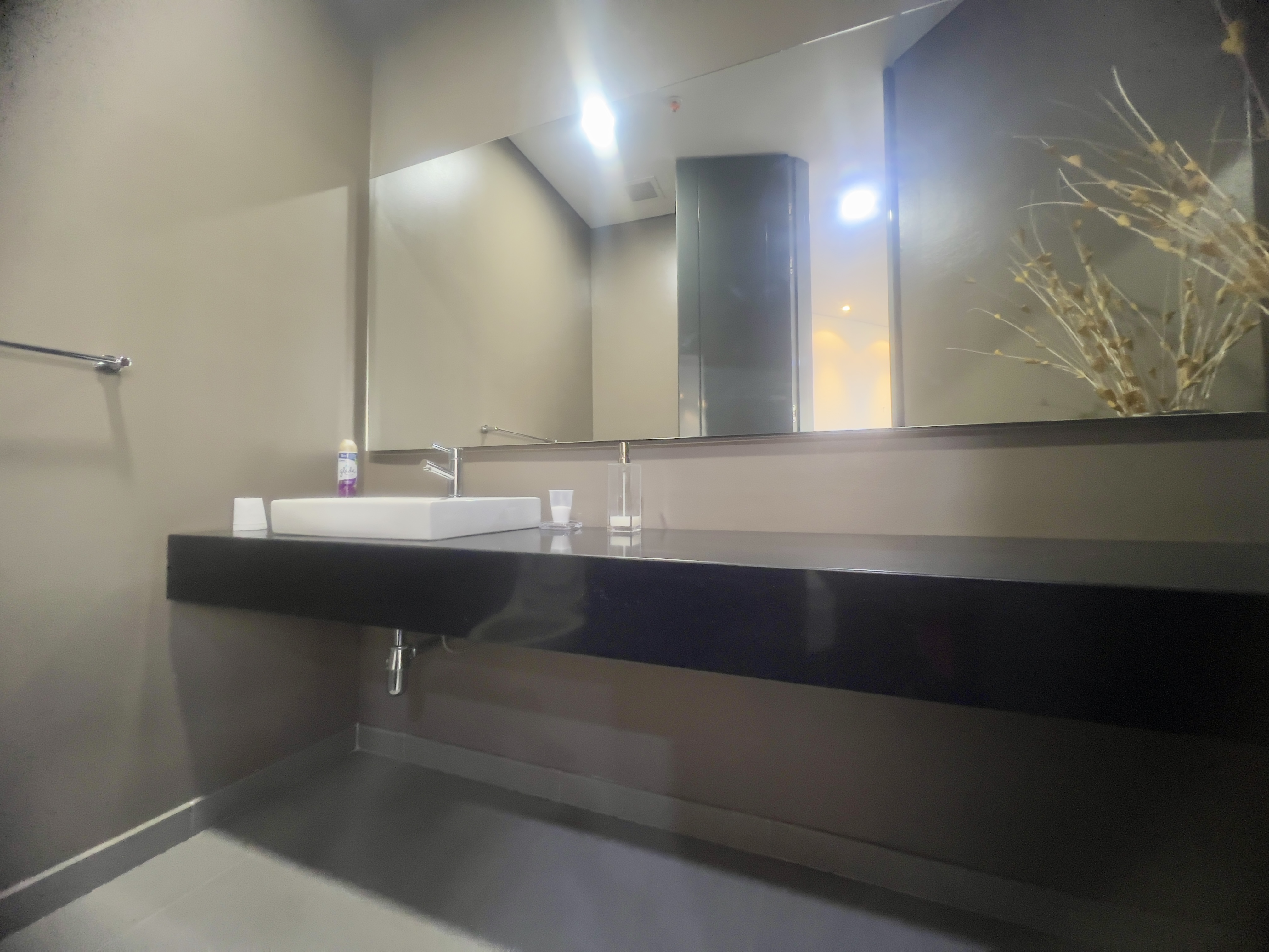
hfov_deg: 106.2
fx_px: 477
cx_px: 634
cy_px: 476
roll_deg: -0.1
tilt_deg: +2.4
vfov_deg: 89.9
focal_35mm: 13
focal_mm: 1.57
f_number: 1.8
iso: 640
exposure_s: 1/60
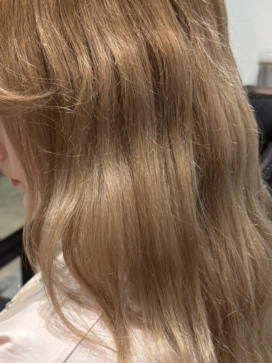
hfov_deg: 26.0
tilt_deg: -18.2
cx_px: 93
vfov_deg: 34.3
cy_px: 204
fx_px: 587
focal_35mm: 56
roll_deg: +0.6
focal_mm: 6.76
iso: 125
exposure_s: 1/100
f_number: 1.78
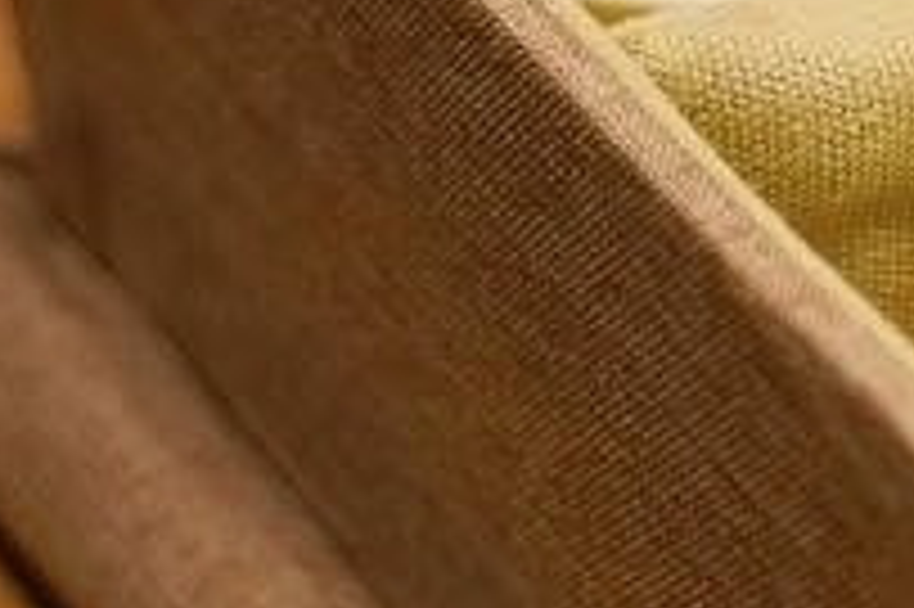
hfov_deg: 9.1
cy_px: 0
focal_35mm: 213
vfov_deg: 6.4
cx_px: 1814
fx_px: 5403
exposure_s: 1/160
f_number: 2.8
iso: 2000
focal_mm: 36
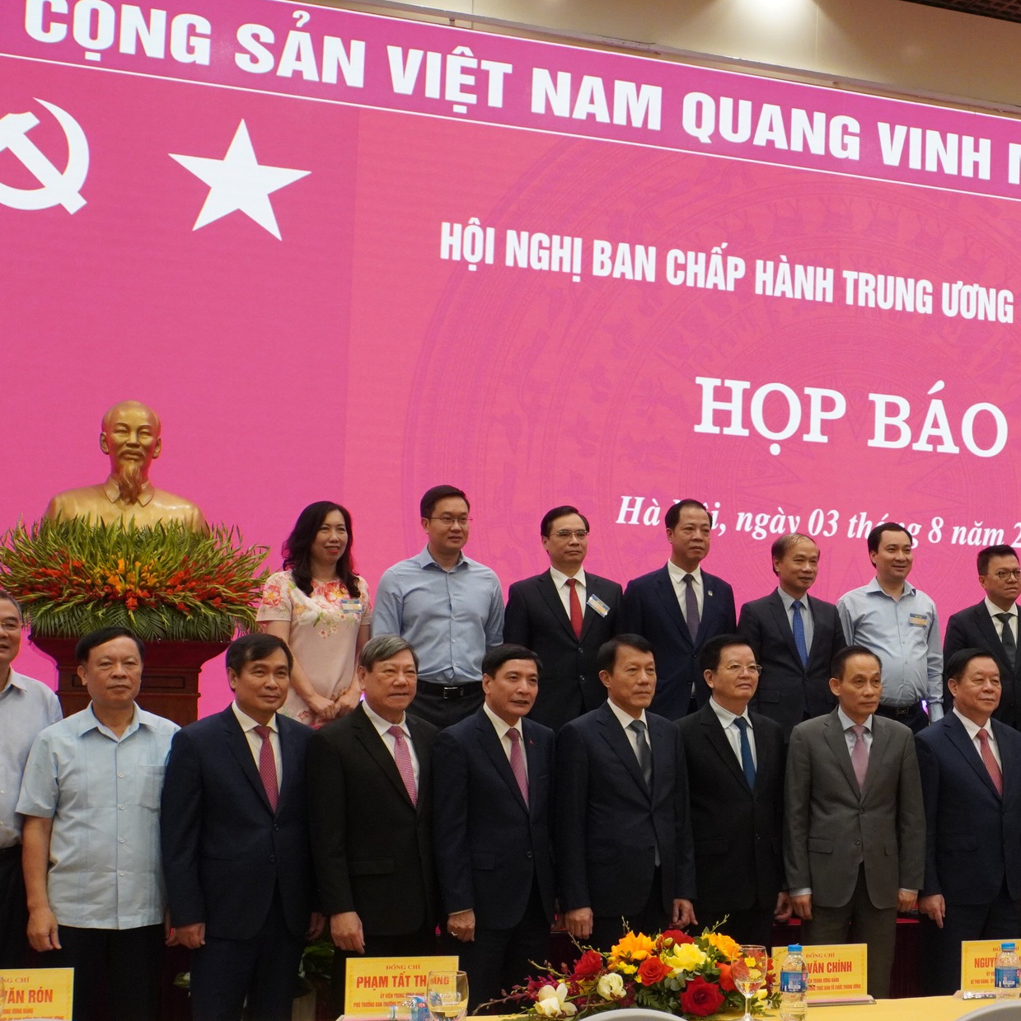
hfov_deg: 28.6
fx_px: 1935
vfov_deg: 29.5
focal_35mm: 58
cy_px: 630
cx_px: 888
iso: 1600
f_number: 7.1
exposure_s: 1/60
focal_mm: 22
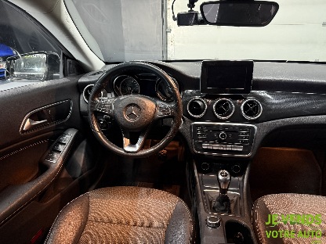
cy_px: 122
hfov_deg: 71.6
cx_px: 163
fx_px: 226
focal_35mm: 24
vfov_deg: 56.8
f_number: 1.78
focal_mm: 6.76
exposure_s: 1/33
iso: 640
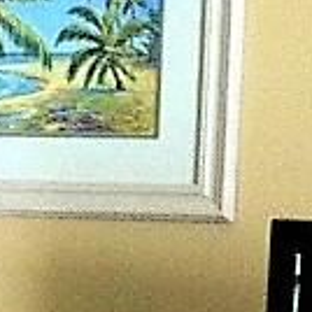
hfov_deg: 5.7
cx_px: -370
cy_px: 678
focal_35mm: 298
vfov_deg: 5.7
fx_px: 3039
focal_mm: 3.85
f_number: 2.8
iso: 125
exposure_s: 1/100
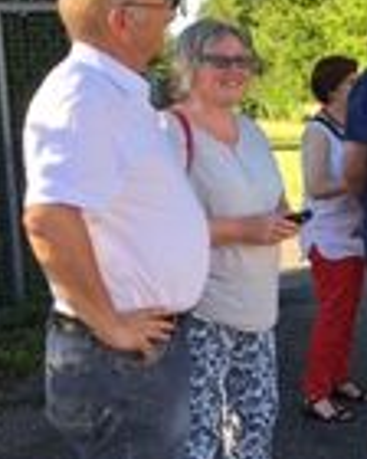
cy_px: 161
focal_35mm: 81
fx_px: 1100
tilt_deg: -3.5
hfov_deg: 17.3
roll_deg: +1.9
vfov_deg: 23.5
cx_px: 531
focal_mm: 4.15
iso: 32
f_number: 2.2
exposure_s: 1/319
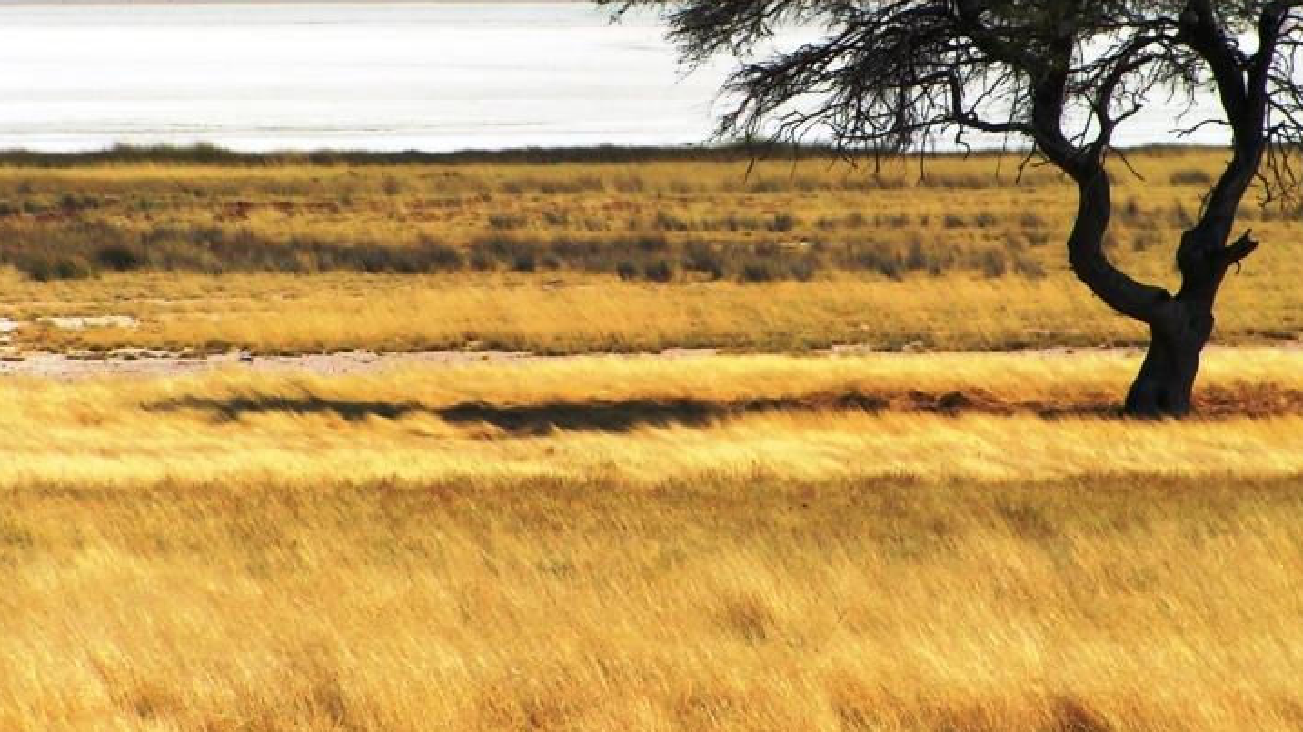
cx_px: 774
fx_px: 11607
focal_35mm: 336
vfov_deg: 3.6
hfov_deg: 6.4
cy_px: 71
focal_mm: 33
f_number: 6.3
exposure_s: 1/500
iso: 50
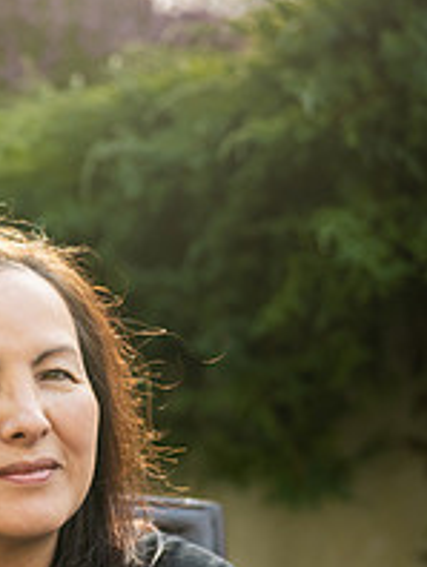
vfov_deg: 14.5
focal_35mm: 135
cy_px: 468
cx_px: -178
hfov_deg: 10.7
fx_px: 2216
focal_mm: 48
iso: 360
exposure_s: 1/800
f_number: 2.2
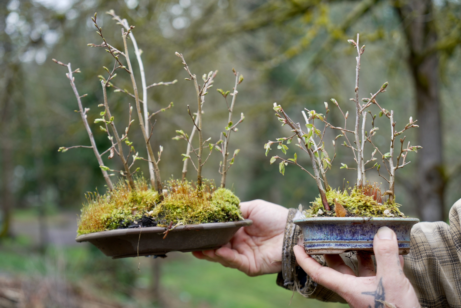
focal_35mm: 55
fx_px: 705
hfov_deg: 36.2
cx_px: 230
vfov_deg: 24.6
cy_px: 154
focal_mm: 55
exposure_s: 1/60
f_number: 4
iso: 100
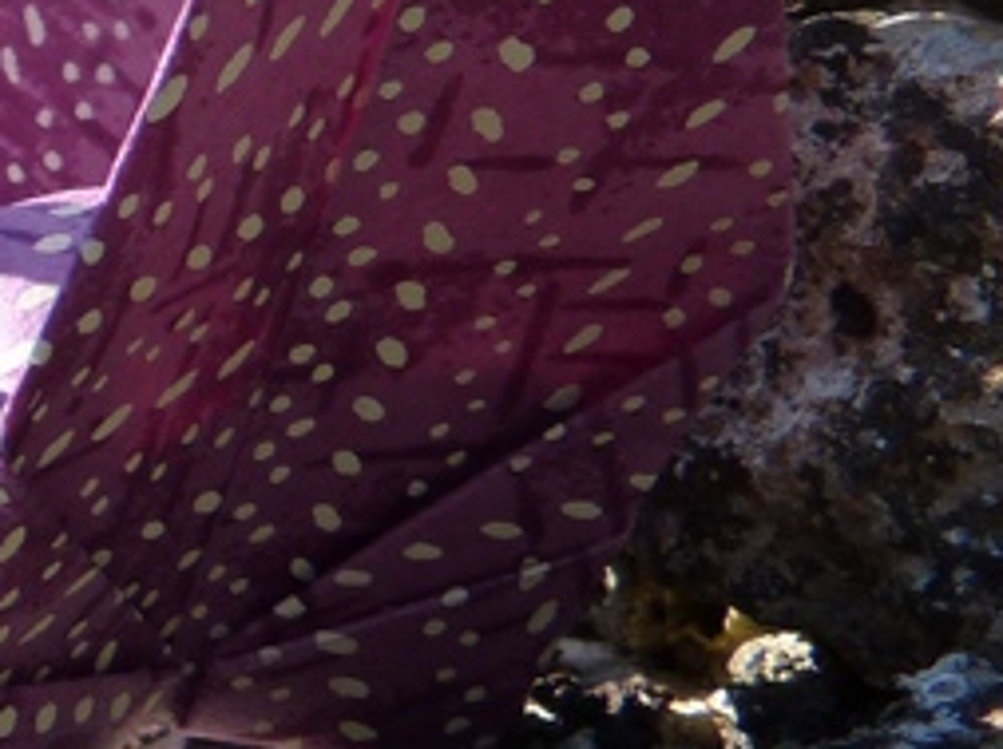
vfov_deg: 14.6
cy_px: -16
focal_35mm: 99
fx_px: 2864
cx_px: -714
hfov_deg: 16.9
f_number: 4
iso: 100
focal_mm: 4.5
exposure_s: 1/200
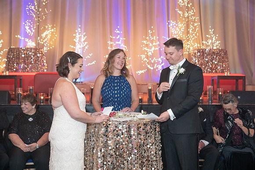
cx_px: 128
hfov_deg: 28.8
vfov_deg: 19.5
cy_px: 85
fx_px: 496
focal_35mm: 70
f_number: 4
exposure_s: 1/125
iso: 4000
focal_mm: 70
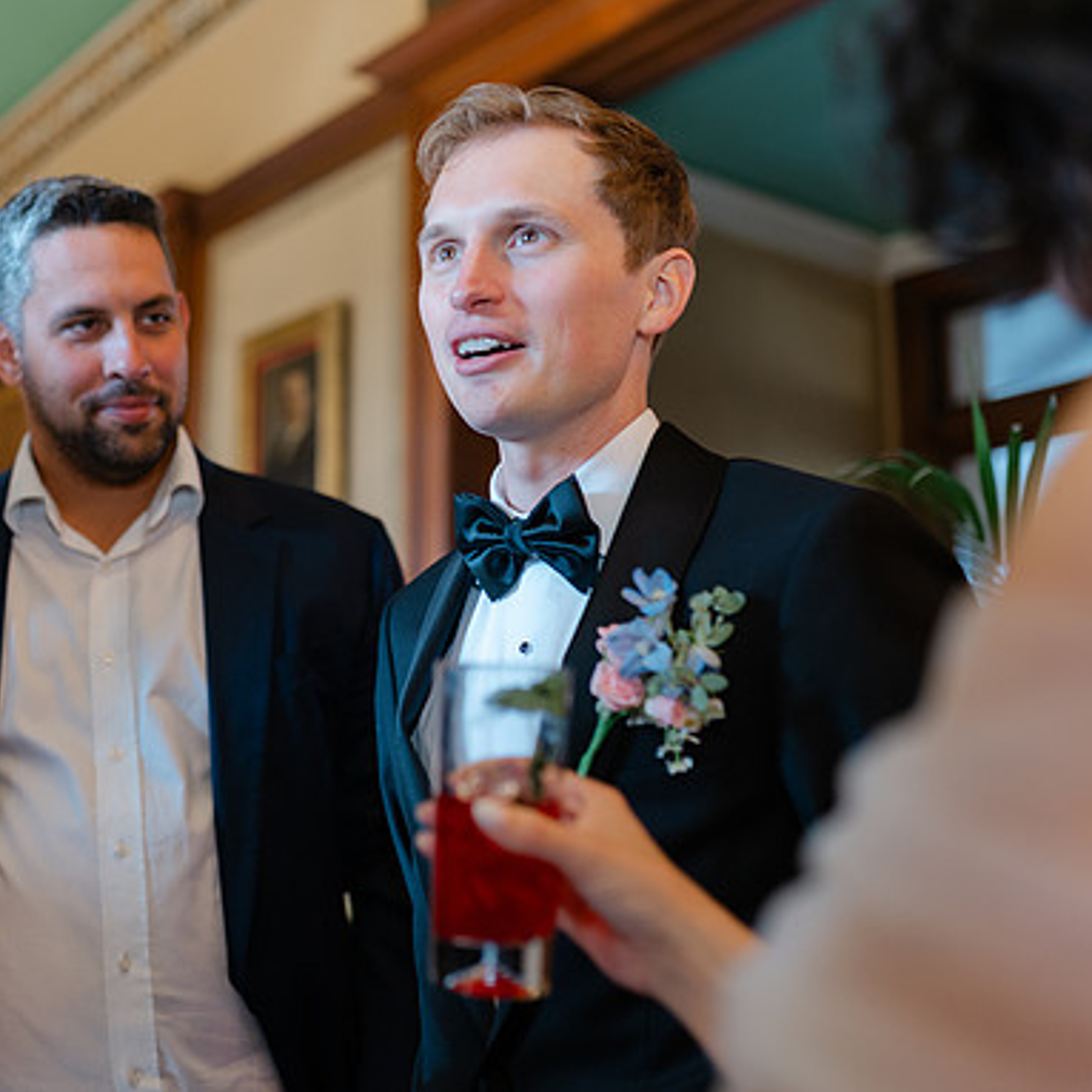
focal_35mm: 45
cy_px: 543
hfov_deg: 36.8
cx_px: 302
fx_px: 1606
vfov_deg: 37.6
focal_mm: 35
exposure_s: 1/100
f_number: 2
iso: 320
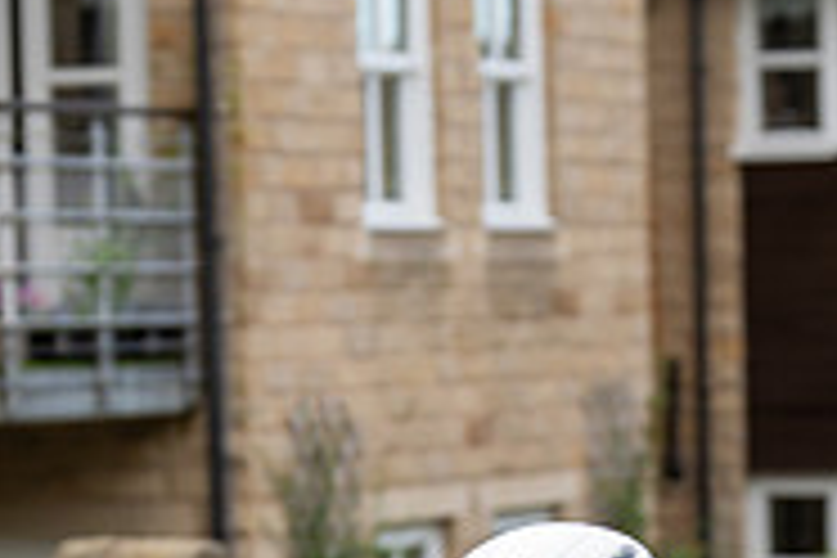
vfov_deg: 6.1
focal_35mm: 225
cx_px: 436
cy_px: 691
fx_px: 5231
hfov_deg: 9.1
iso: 400
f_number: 4
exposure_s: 1/640
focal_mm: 72
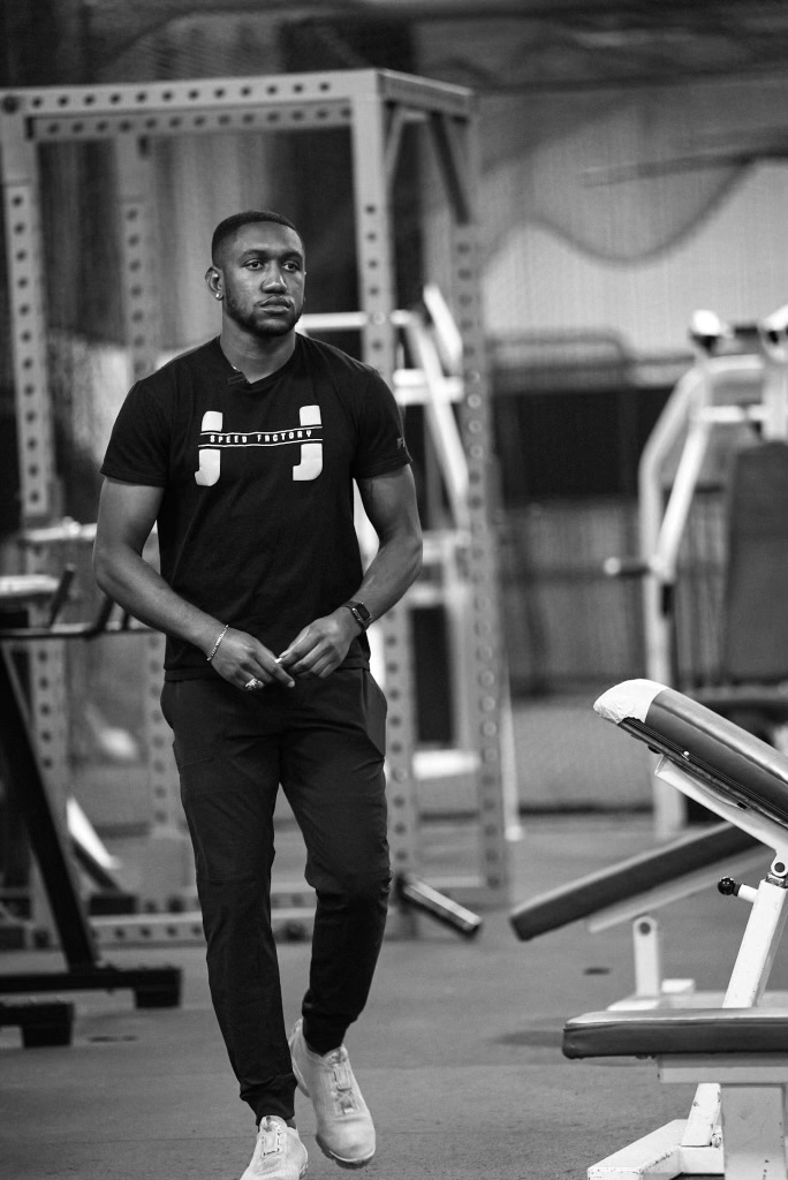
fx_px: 6164
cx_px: 394
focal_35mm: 188
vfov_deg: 10.9
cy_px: 590
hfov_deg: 7.3
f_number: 2.8
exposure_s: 1/200
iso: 3200
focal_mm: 188
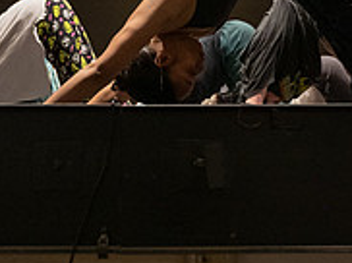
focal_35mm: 86
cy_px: -78
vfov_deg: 16.2
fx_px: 873
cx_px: 188
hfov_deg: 22.8
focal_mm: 28
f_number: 2.8
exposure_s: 1/250
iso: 3200
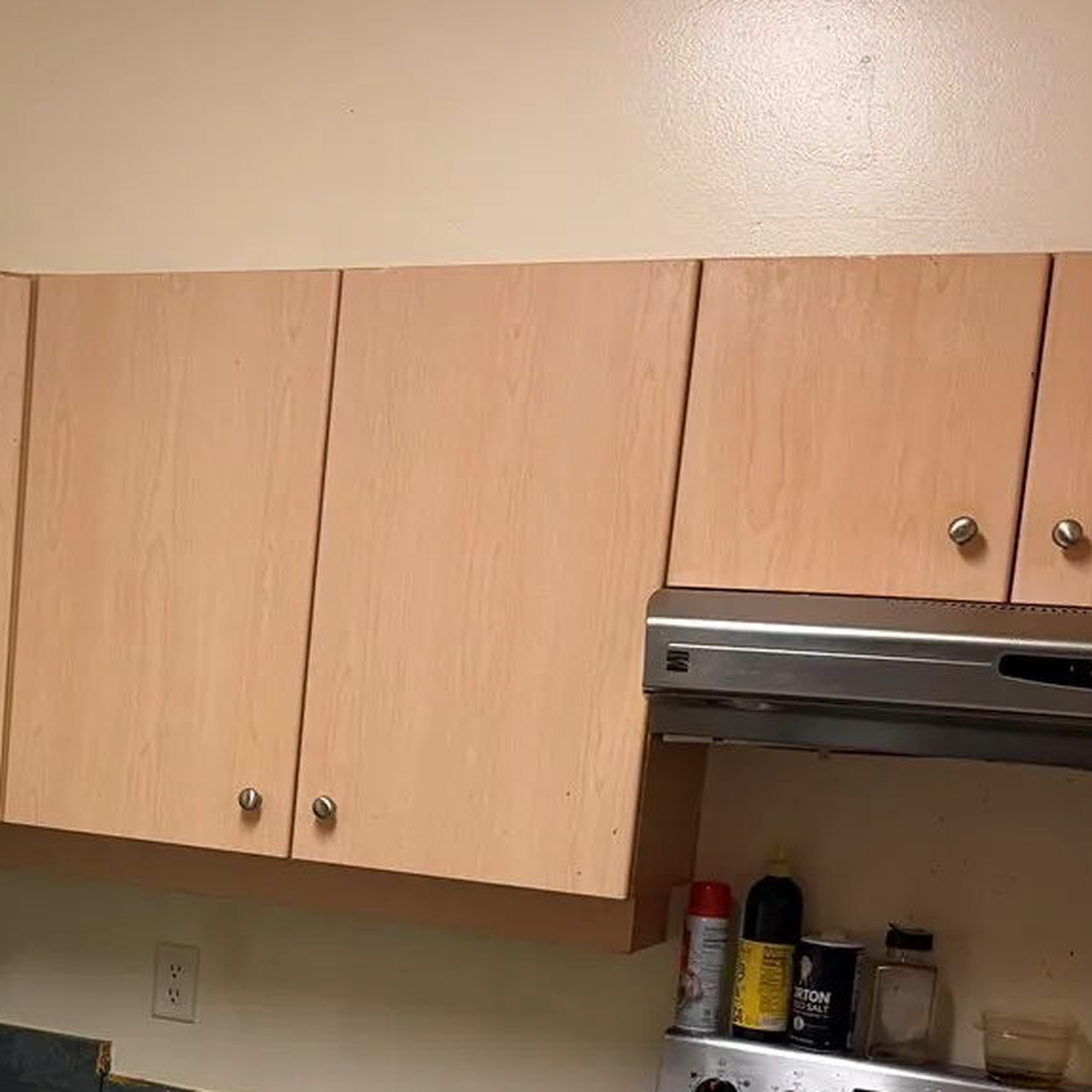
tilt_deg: -7.5
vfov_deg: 28.3
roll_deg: -2.8
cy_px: 904
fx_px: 2106
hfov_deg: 27.7
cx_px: 49
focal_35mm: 59
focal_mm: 6.76
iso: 200
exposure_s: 1/60
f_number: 1.78
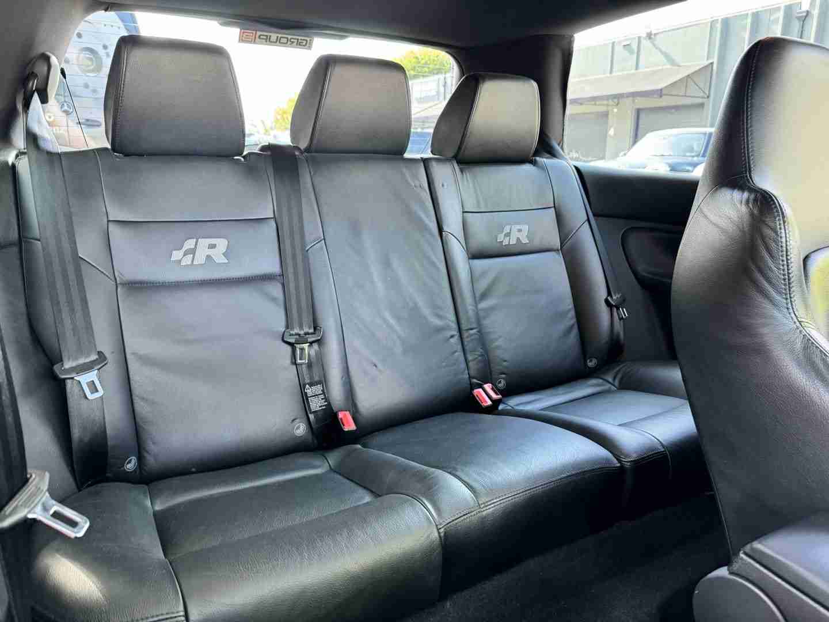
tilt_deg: -14.7
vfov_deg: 56.8
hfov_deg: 71.6
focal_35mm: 24
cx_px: 414
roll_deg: +0.4
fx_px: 575
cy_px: 311
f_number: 1.78
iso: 320
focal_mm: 6.76
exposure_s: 1/60
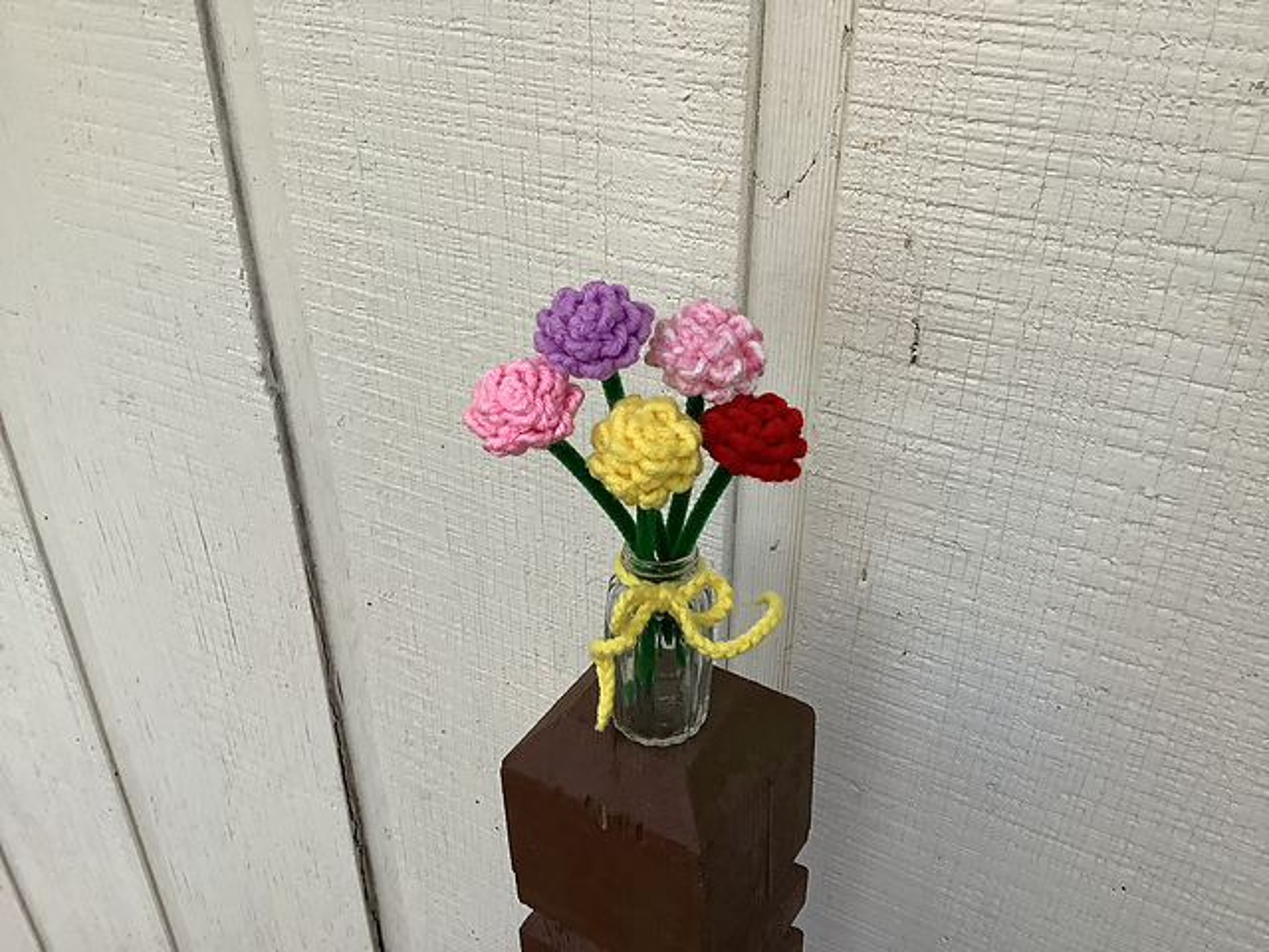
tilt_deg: -33.0
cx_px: 634
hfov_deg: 58.4
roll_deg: -0.2
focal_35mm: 31
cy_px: 476
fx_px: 1136
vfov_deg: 45.4
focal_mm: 3.3
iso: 100
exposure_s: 1/120
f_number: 2.4
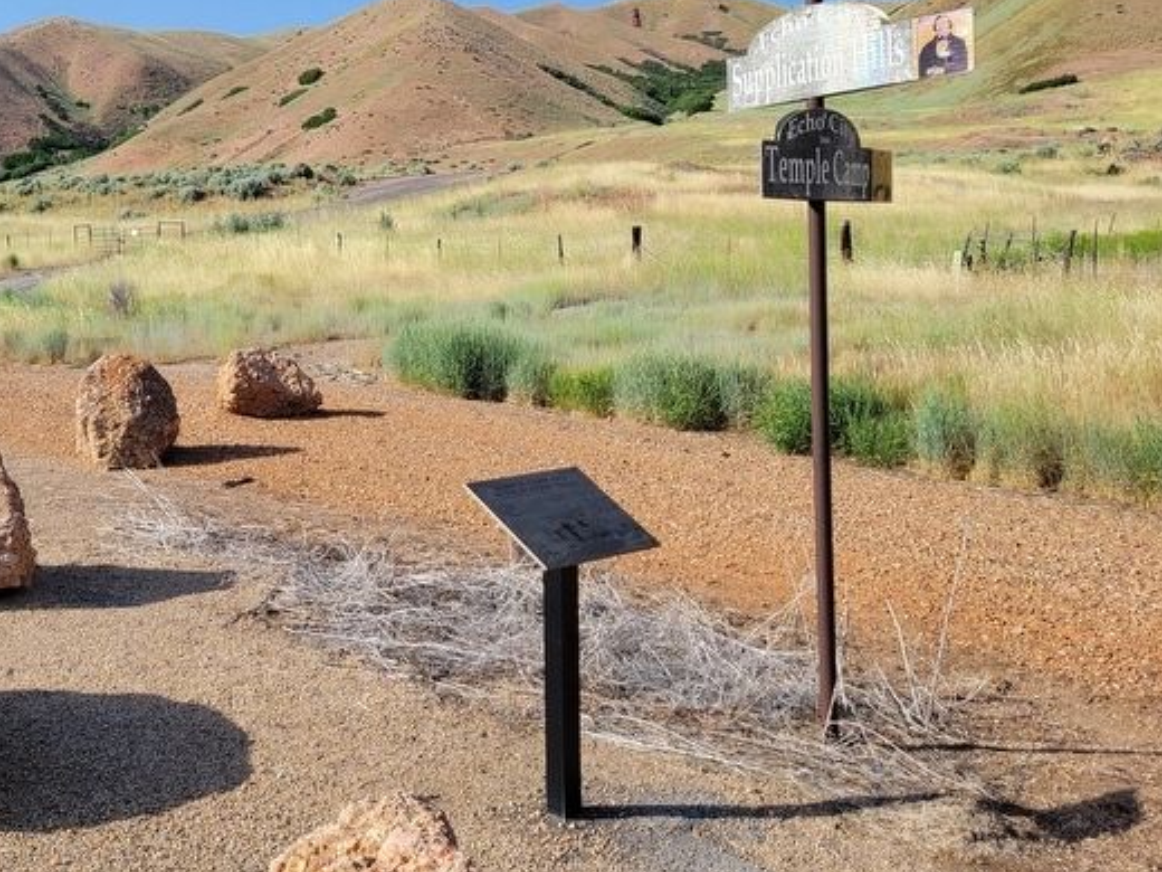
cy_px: 329
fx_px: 1343
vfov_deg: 35.8
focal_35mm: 40
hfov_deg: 45.4
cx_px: 311
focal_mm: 5.4
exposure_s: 1/1989
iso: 40
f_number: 1.8
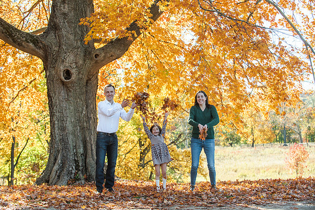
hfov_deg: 28.8
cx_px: 158
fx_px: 613
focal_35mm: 70
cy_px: 105
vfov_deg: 19.5
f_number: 4
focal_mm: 70
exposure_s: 1/2500
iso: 500
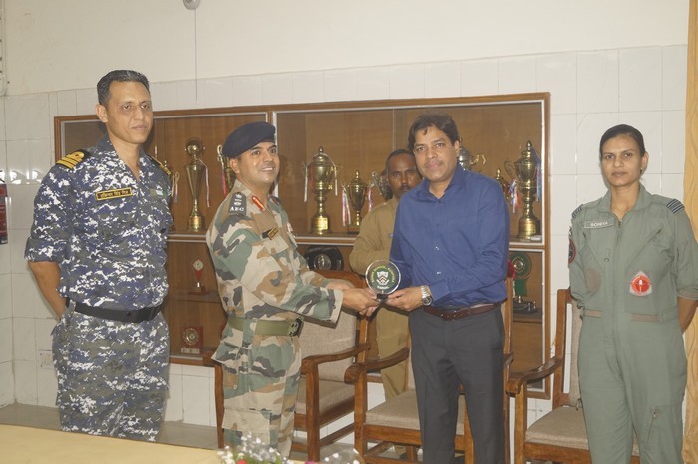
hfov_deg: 43.6
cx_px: 349
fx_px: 872
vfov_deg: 29.8
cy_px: 232
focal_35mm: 45
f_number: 4.5
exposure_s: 1/100
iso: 800
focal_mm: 30
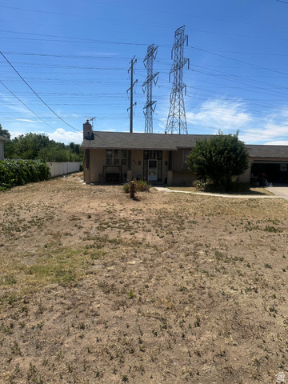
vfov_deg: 71.6
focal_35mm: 24
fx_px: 266
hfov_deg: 56.8
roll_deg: -4.3
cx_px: 144
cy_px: 192
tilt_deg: -3.8
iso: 80
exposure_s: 1/6623
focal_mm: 6.86
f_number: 1.78
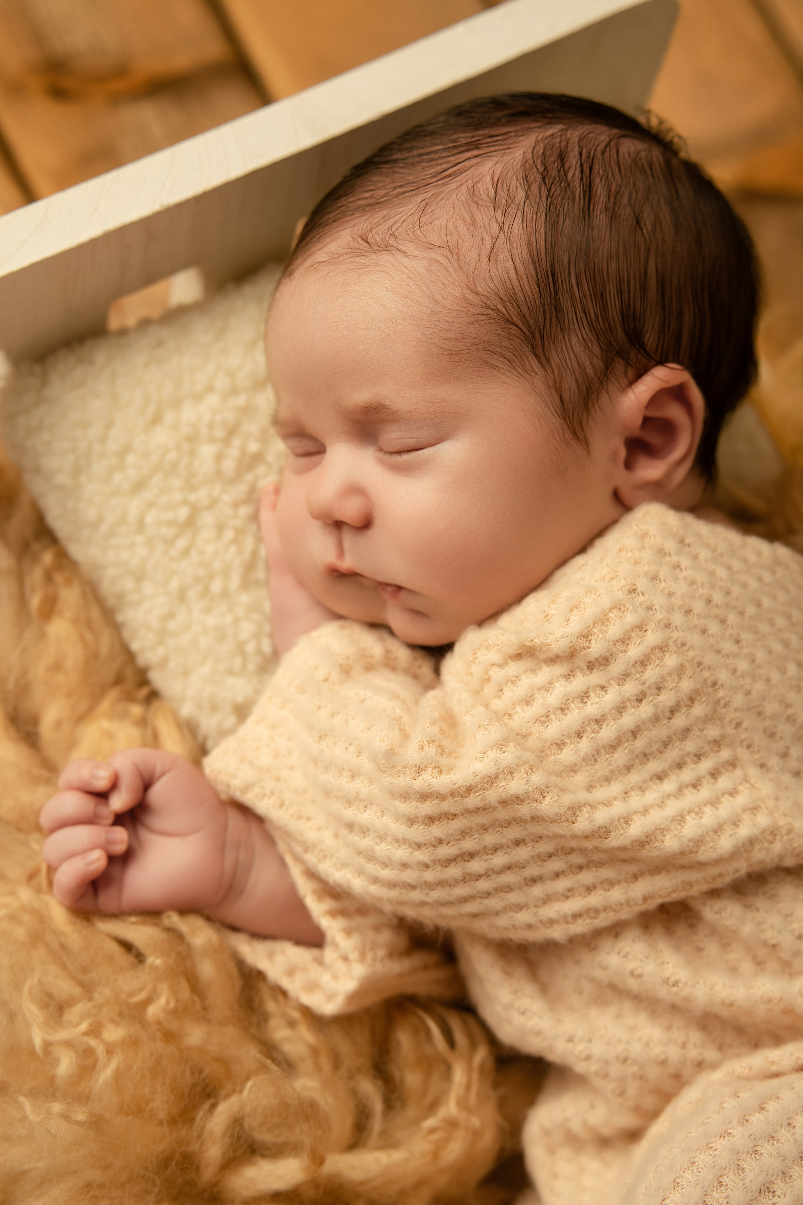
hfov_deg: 17.5
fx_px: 2610
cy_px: 602
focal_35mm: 78
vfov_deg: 26.0
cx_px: 402
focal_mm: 78
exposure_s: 1/160
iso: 125
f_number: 5
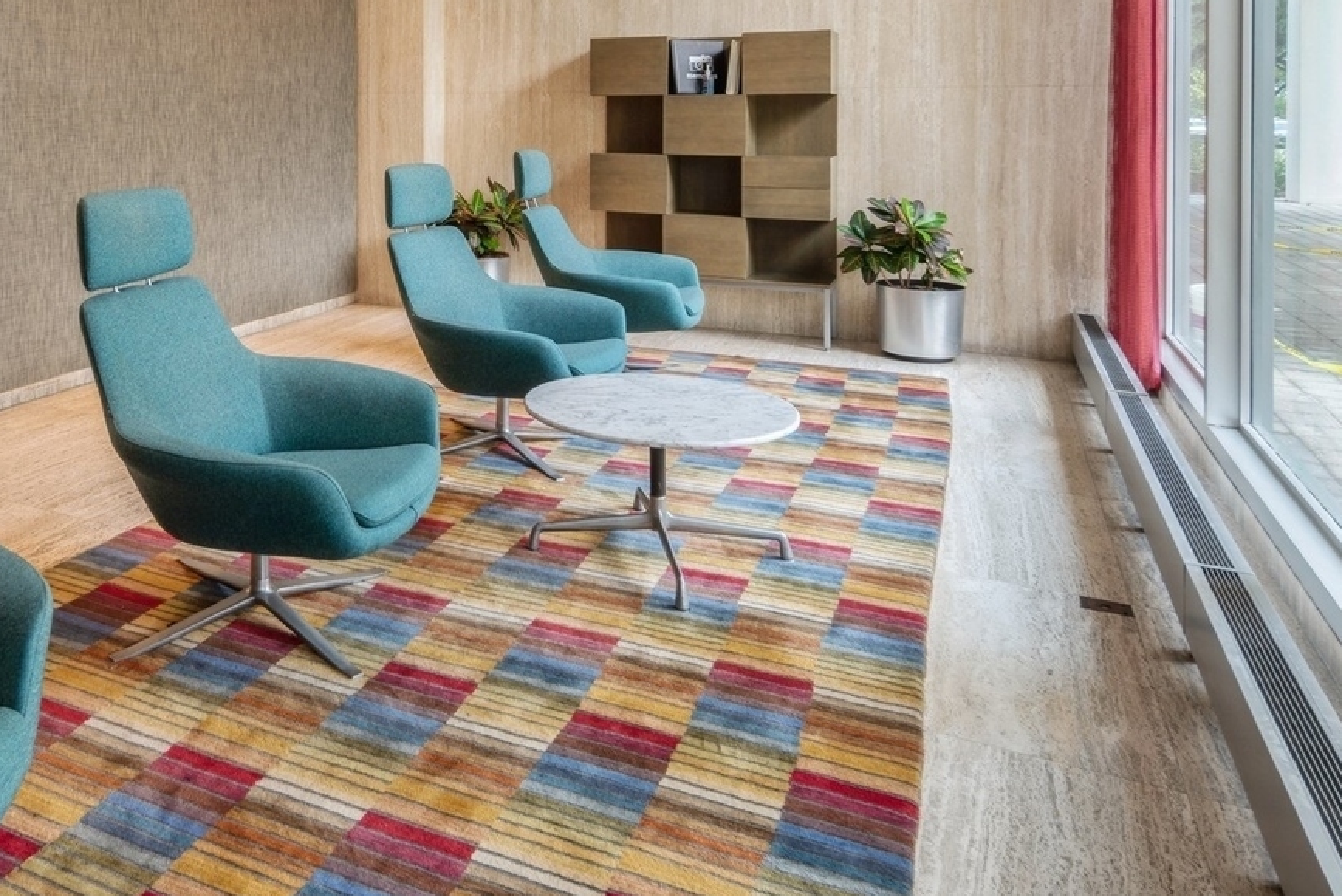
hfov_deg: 61.9
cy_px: 155
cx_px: 341
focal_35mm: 28
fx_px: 1044
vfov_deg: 43.8
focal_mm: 15
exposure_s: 1/1.25
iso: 100
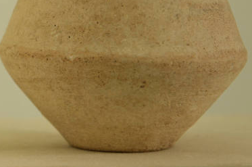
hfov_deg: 11.5
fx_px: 1237
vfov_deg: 7.7
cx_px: -3
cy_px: 21
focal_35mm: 177
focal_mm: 55
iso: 200
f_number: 5.3
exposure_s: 1/60
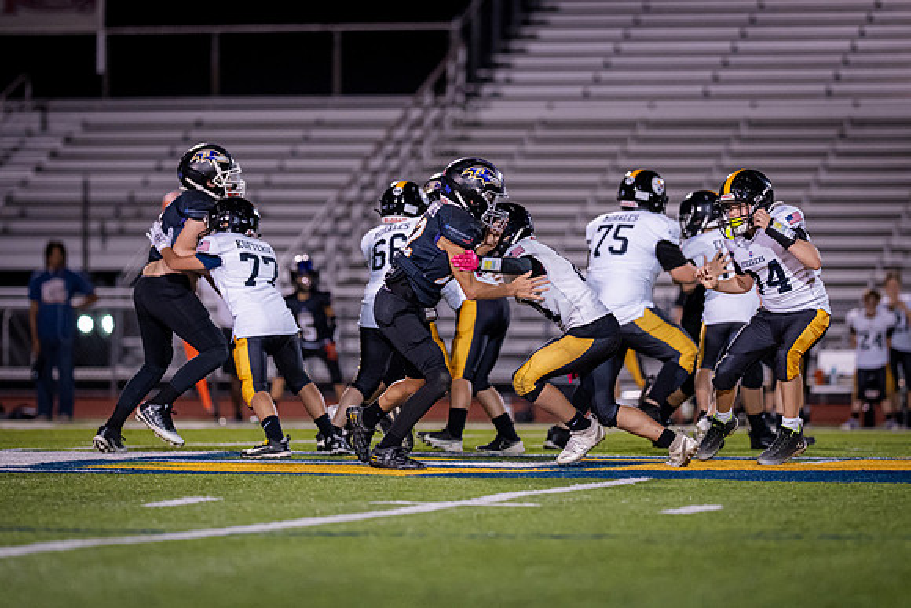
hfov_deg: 9.3
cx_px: 491
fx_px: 5620
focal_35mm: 222
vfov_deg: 6.2
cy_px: 250
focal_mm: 135
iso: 2000
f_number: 1.8
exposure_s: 1/1250
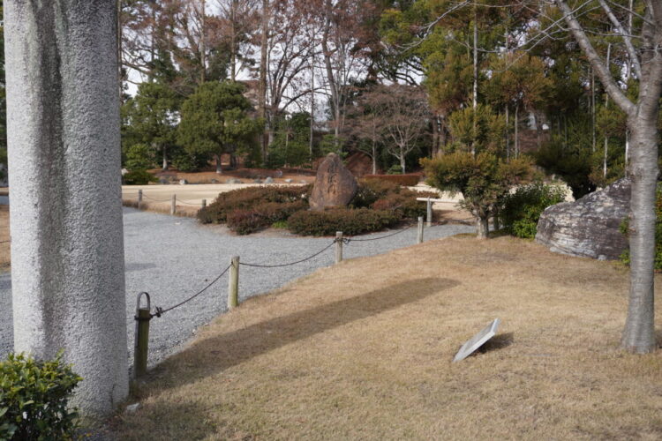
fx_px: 634
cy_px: 220
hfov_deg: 55.1
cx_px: 331
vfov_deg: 38.4
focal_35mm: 34
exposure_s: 1/200
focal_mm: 23
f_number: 5
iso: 100
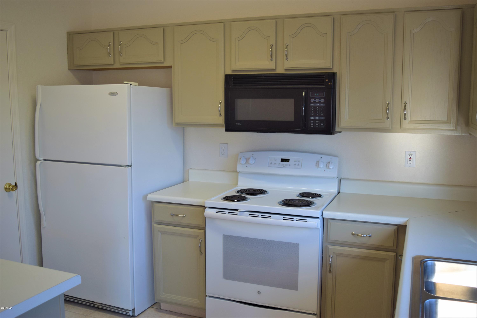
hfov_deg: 55.1
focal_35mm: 34
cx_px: 238
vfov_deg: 38.4
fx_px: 457
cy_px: 159
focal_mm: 23
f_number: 3.8
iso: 320
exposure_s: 1/125
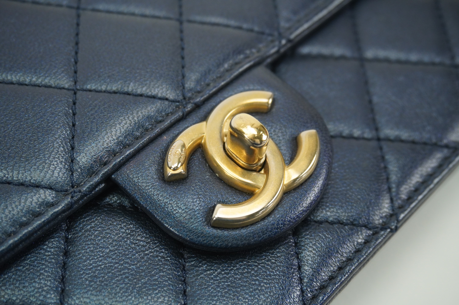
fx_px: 611
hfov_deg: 41.1
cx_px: 230
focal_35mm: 48
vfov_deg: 28.0
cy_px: 152
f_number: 5.6
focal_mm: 32
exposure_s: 1/80
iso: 1000
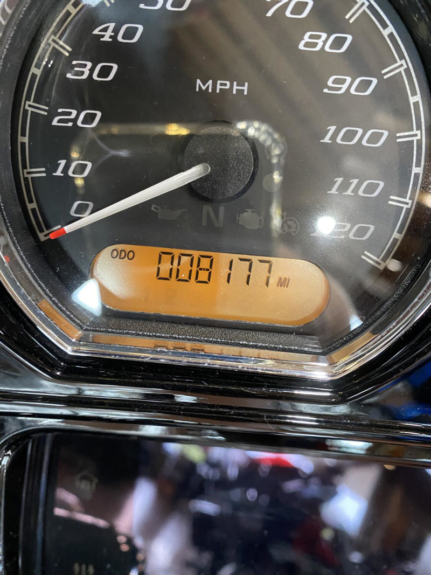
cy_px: 288
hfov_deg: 54.9
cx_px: 216
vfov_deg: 69.4
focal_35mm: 25
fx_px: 415
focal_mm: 4.25
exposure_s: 1/40
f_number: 1.8
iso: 500
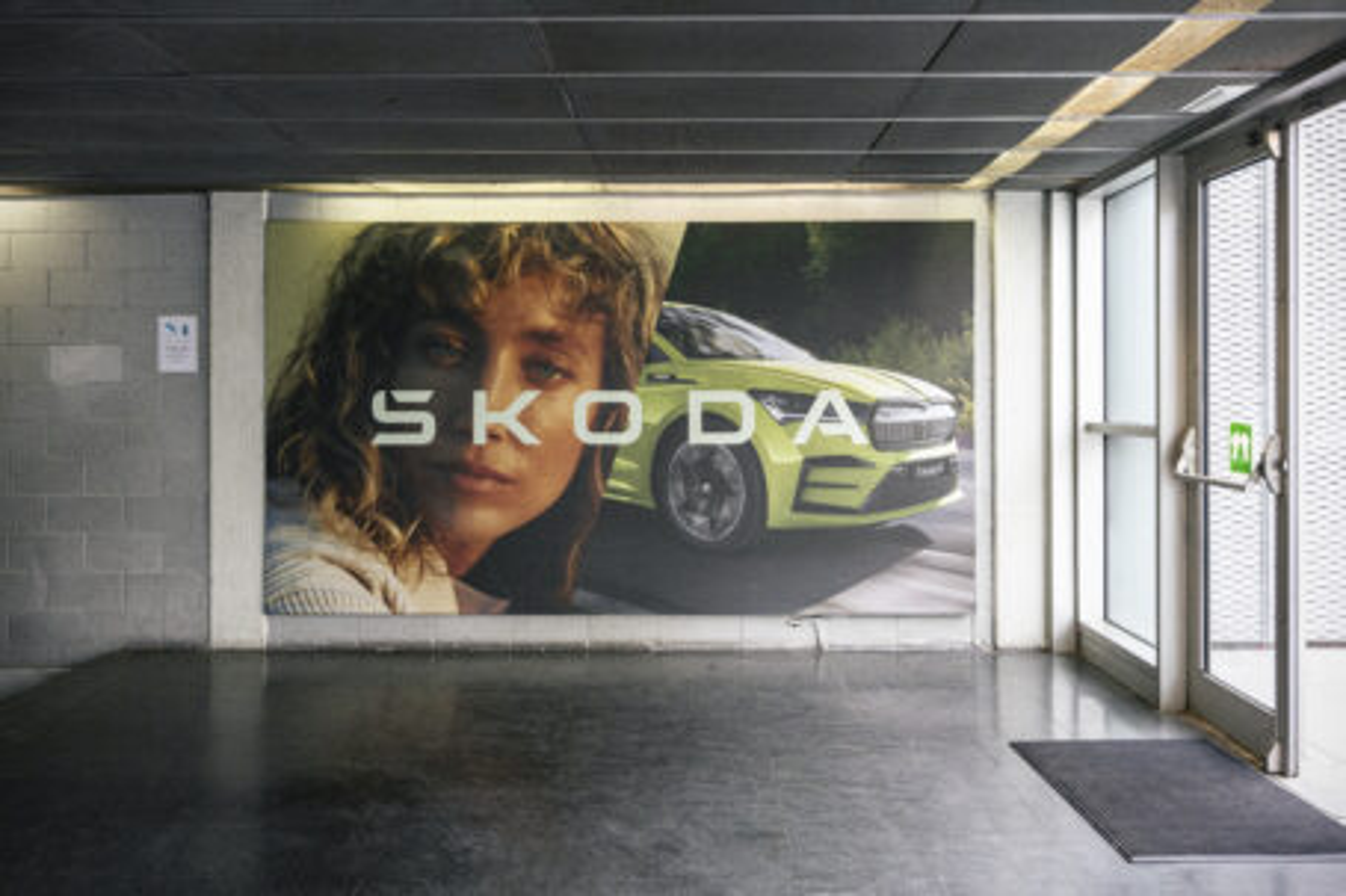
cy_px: 448
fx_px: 1192
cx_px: 673
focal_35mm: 32
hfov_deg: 58.9
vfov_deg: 41.2
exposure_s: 1/200
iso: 2000
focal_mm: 31.9
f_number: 4.5
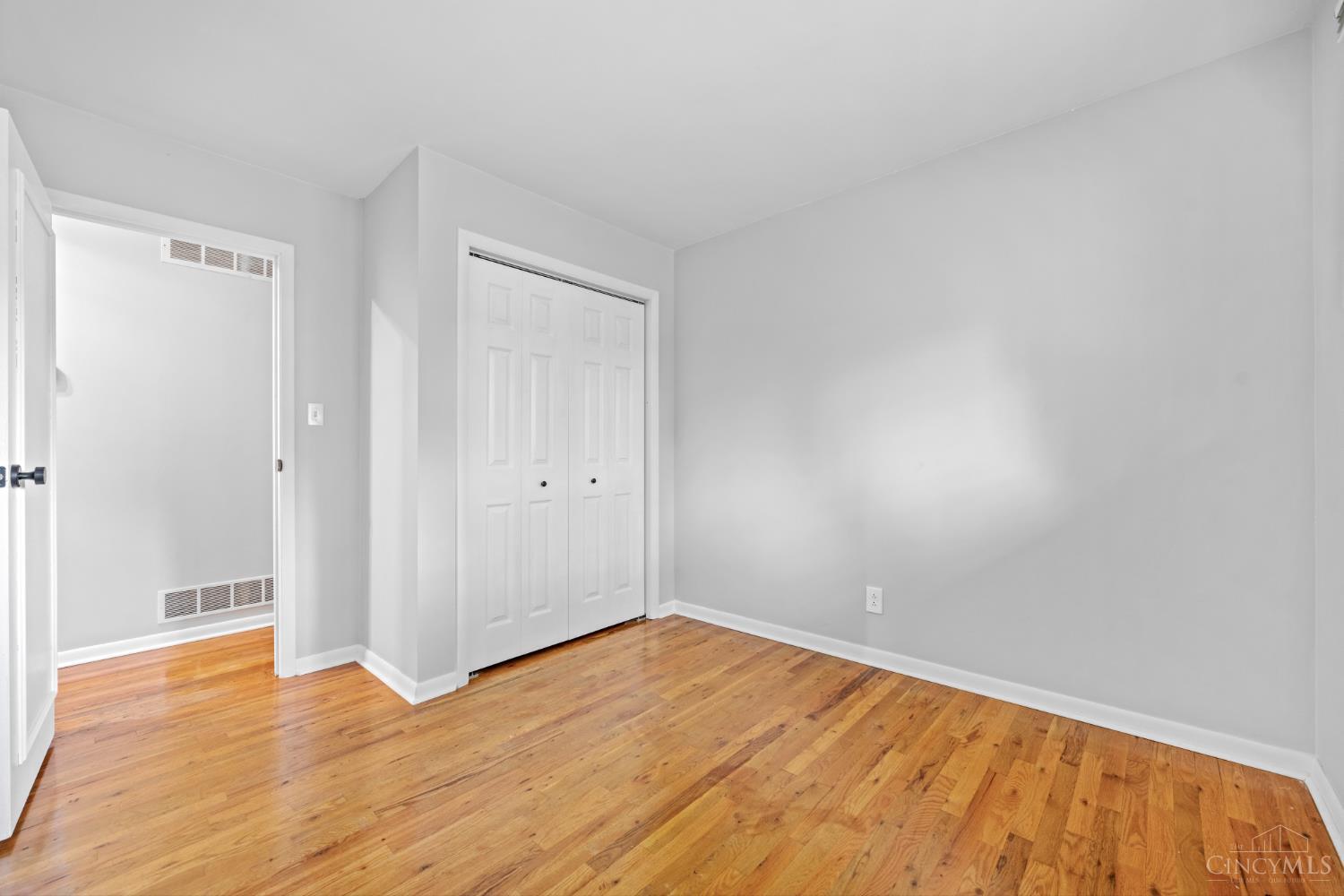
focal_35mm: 14
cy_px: 448
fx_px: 523
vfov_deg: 81.2
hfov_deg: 104.3
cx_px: 672
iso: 400
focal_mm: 14
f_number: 7.1
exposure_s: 1.6
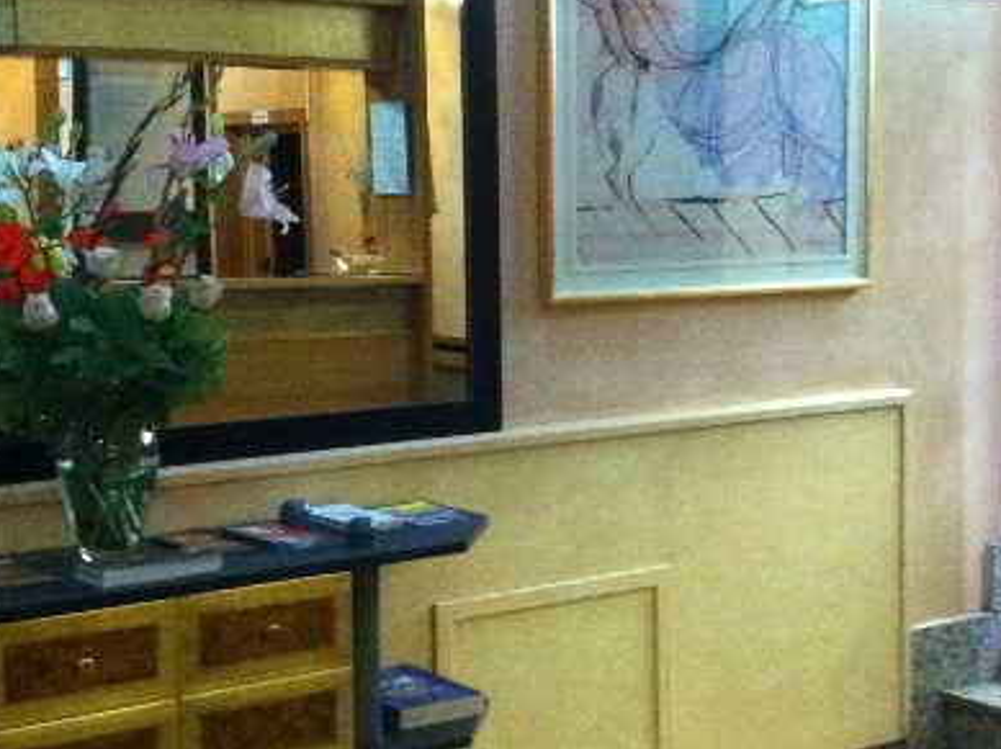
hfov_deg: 27.1
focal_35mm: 72
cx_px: 515
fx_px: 2080
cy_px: 347
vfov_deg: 20.4
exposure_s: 1/17
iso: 800
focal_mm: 3.85
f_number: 2.8
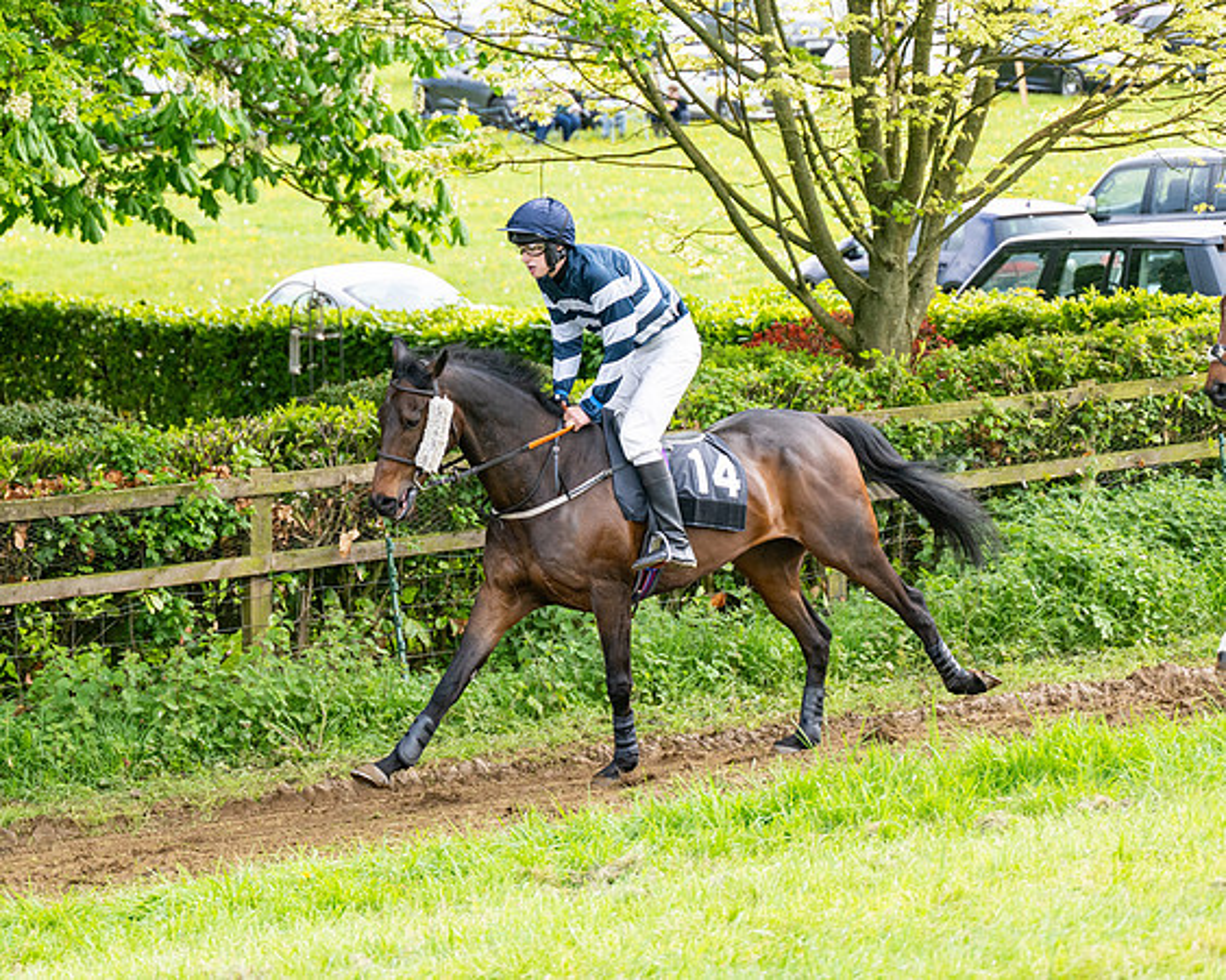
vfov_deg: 10.6
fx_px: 5300
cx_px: 723
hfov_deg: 13.2
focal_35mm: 146
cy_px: 496
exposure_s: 1/1250
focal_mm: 98
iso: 400
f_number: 4
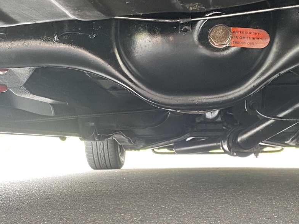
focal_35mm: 64
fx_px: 553
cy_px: 103
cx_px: 128
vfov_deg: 22.9
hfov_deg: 30.2
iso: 160
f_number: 1.8
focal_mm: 4.25
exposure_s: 1/60
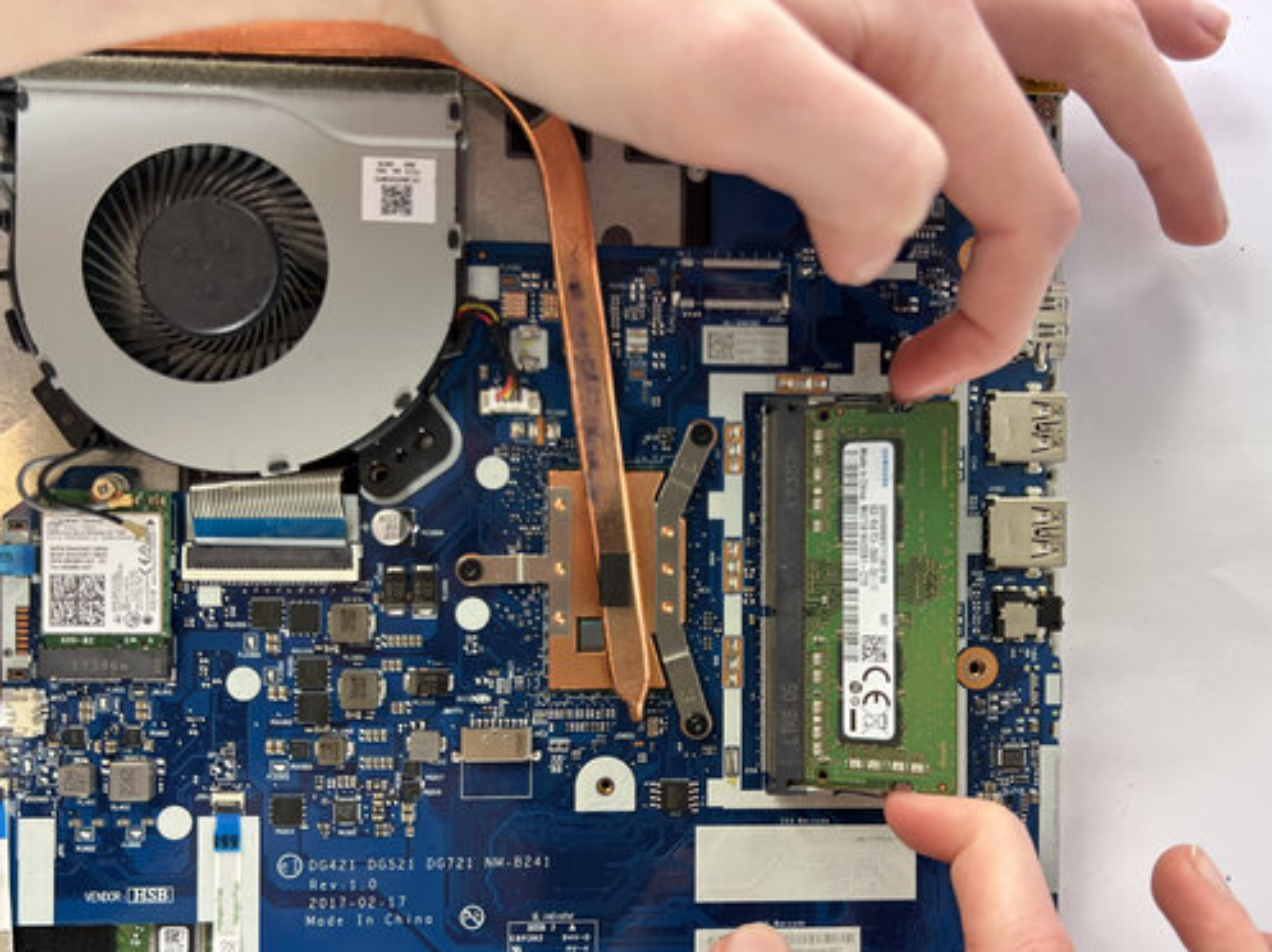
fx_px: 1138
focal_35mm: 31
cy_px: 543
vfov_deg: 45.3
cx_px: 683
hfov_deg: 58.3
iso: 80
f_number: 1.5
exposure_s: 1/120
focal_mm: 5.7
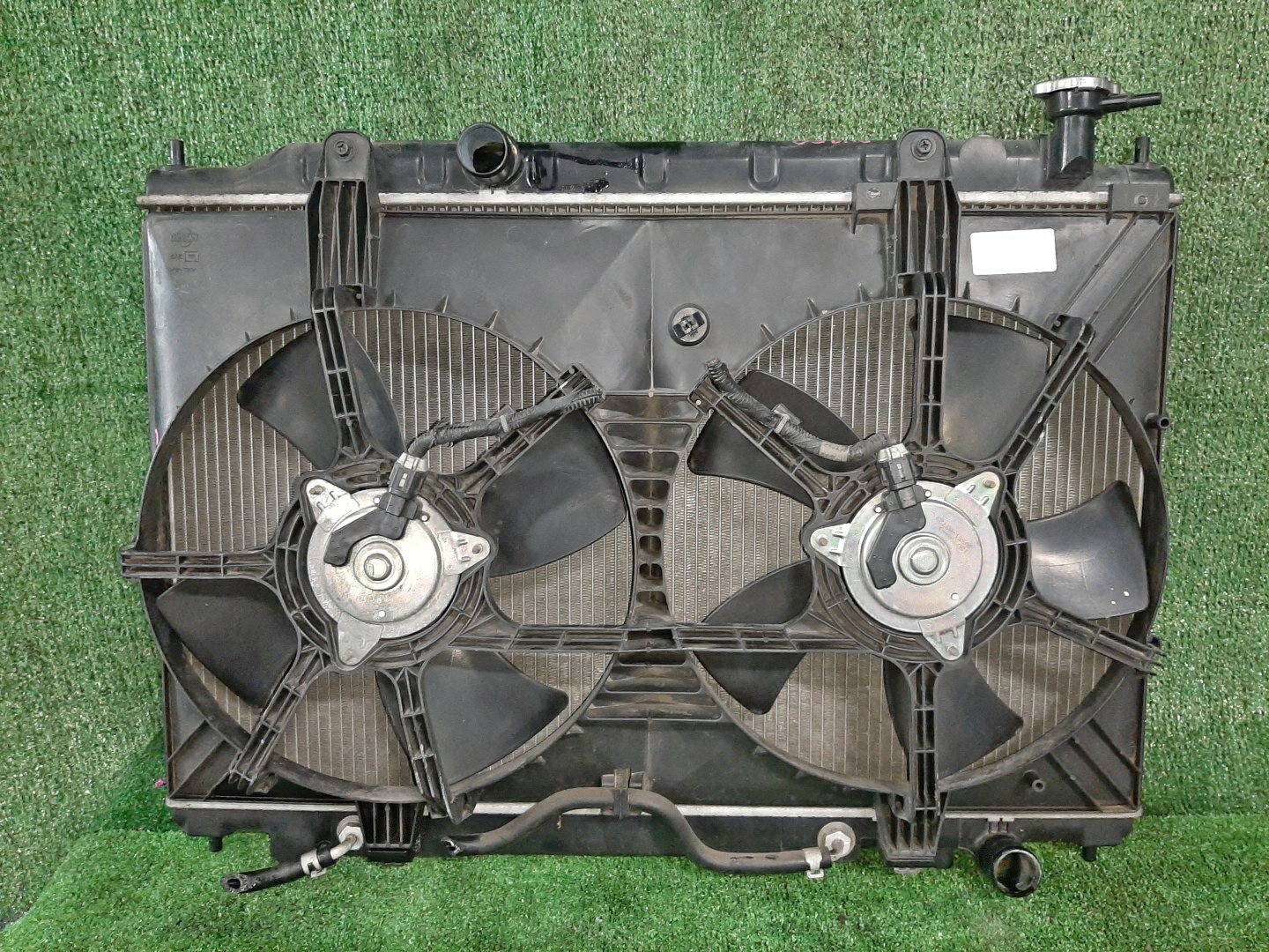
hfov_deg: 67.3
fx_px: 953
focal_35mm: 26
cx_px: 634
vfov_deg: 53.1
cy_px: 476
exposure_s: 1/25
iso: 376
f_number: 1.7
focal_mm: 3.93
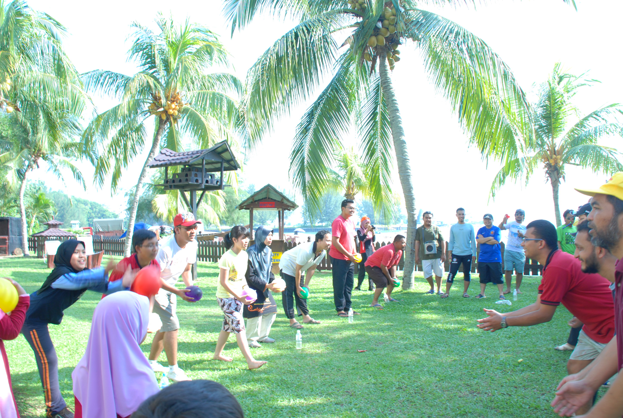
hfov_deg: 67.3
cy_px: 209
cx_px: 312
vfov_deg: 48.1
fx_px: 468
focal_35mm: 27
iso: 200
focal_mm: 18
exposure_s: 1/60
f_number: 6.3
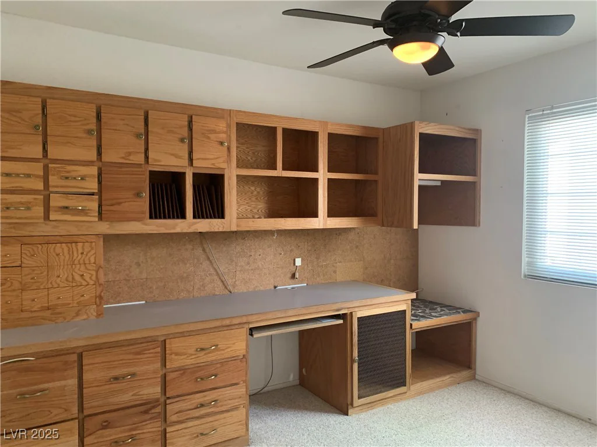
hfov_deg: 67.3
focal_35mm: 26
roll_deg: -0.7
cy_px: 224
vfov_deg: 53.1
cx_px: 298
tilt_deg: -2.5
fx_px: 448
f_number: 1.8
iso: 250
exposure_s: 1/40
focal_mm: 4.25
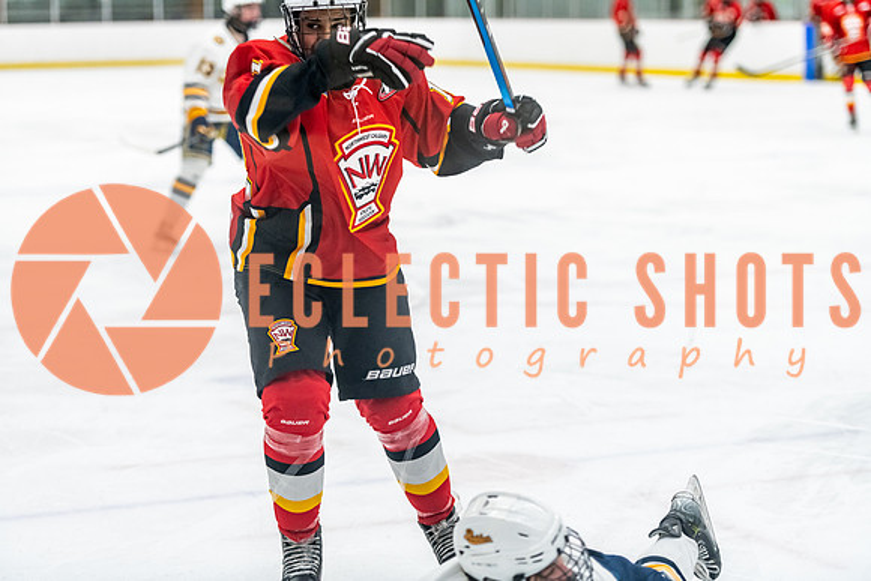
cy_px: 290
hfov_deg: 20.0
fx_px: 2468
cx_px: 436
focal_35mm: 102
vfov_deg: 13.4
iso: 3200
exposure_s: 1/800
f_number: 2.8
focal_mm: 102
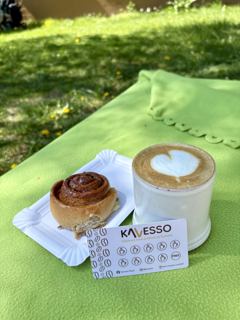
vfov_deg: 67.3
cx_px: 120
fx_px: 240
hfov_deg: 53.1
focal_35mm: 26
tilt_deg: -30.1
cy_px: 160
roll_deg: +6.5
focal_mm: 5.96
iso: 50
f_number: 1.6
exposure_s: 1/1064
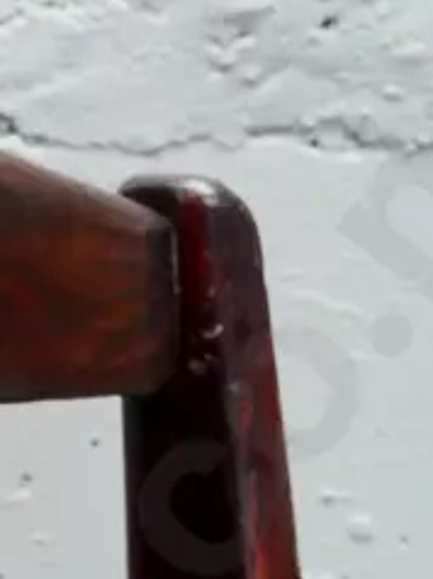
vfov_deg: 11.7
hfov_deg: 9.3
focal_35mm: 155
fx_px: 2590
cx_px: -214
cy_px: 1063
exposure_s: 1/50
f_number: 4.5
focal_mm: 18
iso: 1600
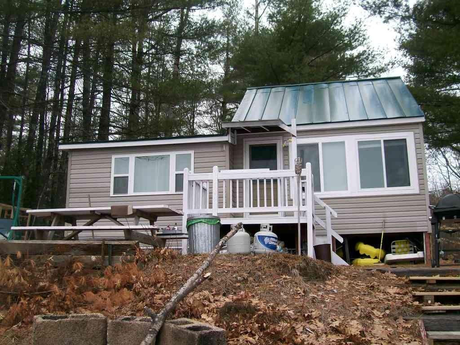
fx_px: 478
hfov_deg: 51.4
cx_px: 230
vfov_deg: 39.7
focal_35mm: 36
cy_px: 172
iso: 80
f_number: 2.7
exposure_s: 1/365
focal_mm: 6
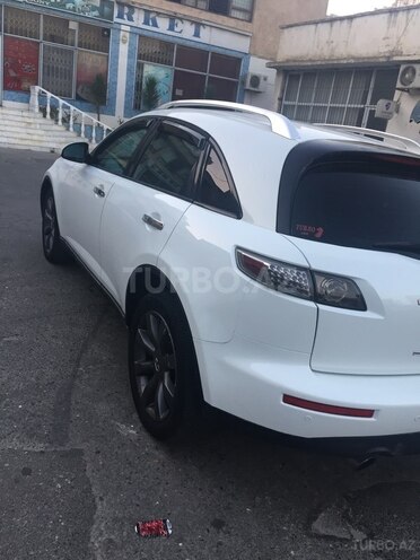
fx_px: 469
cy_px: 280
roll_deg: -7.6
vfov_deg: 61.7
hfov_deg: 48.2
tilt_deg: -18.1
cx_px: 210
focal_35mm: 29
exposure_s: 1/33
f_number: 2.2
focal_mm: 4.15
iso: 32
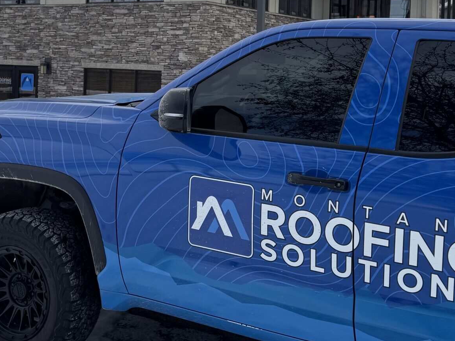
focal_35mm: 40
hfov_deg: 46.4
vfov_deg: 36.0
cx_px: 176
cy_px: 184
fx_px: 526
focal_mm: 6.76
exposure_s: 1/3413
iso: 80
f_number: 1.78
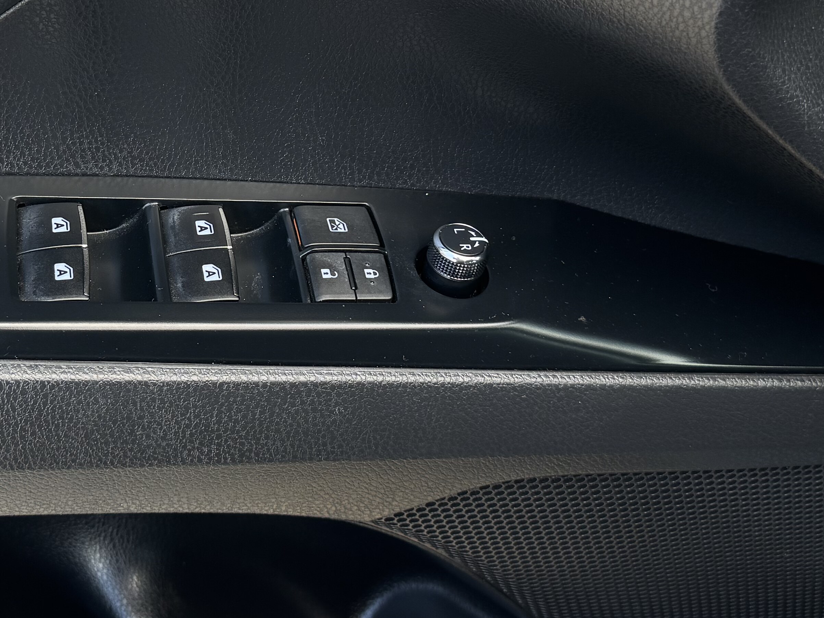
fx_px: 1357
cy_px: 194
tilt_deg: -42.9
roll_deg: +1.0
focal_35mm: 57
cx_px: 200
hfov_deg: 33.1
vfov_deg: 25.5
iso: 100
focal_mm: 6.76
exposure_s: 1/155
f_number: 1.78
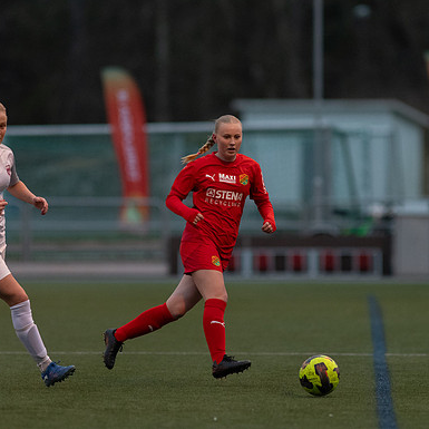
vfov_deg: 3.0
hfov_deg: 3.0
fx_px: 8090
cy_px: 214
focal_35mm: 577
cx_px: 235
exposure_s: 1/1000
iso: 4000
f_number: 3.2
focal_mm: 300
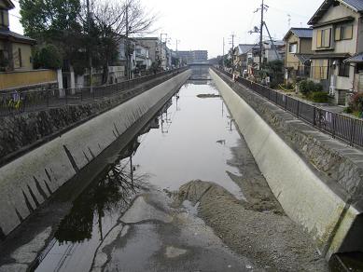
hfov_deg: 56.8
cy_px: 136
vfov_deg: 44.2
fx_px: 336
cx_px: 182
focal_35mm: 32
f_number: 5.5
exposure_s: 1/250
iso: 100
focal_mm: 5.7
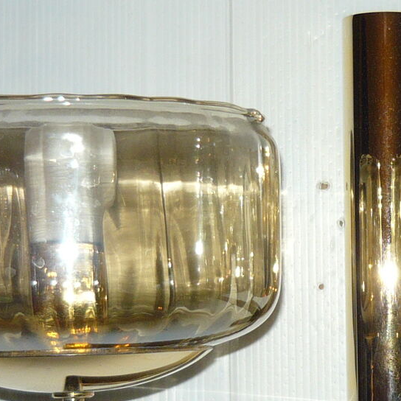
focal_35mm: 117
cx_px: 392
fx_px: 1533
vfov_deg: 14.9
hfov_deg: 14.7
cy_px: 254
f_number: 2.8
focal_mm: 5.5
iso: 100
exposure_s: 1/30
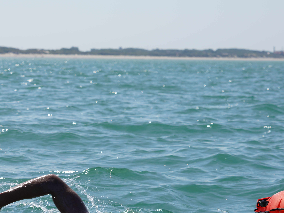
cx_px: 78
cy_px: 152
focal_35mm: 194
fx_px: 1591
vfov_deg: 7.6
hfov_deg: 10.2
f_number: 6.7
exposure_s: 1/500
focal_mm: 84
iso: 100
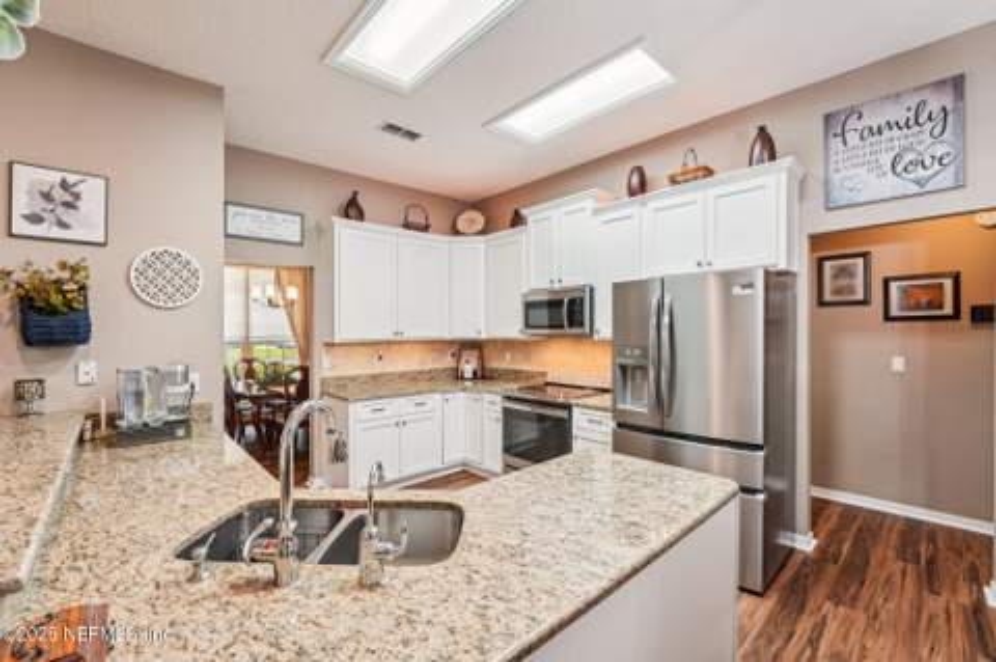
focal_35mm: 14
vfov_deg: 81.1
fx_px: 387
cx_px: 498
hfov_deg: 104.3
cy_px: 331
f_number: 9
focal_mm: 14
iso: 200
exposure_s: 1/1.67
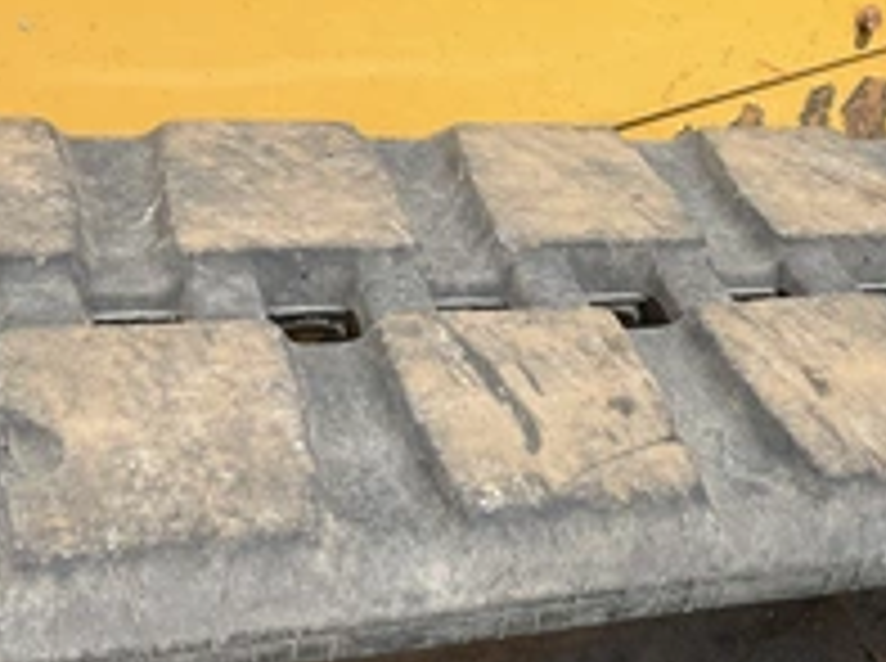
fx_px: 1507
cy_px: 365
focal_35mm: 59
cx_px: 720
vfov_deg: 24.7
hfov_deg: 31.8
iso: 25
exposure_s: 1/1221
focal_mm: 3
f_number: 1.8
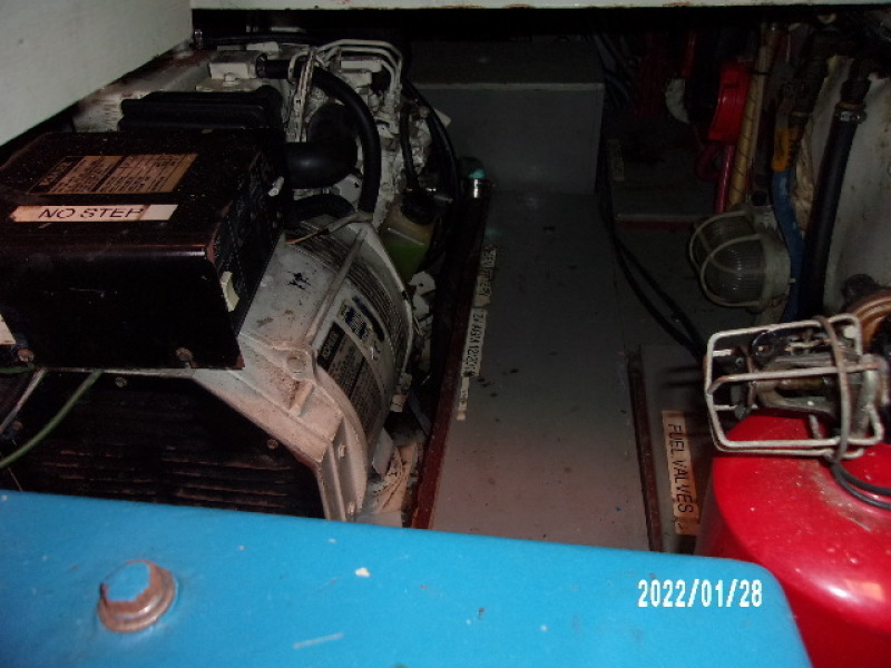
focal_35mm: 27
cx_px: 446
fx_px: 695
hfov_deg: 65.3
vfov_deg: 51.4
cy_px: 334
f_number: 3
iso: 200
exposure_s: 1/34
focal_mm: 4.9
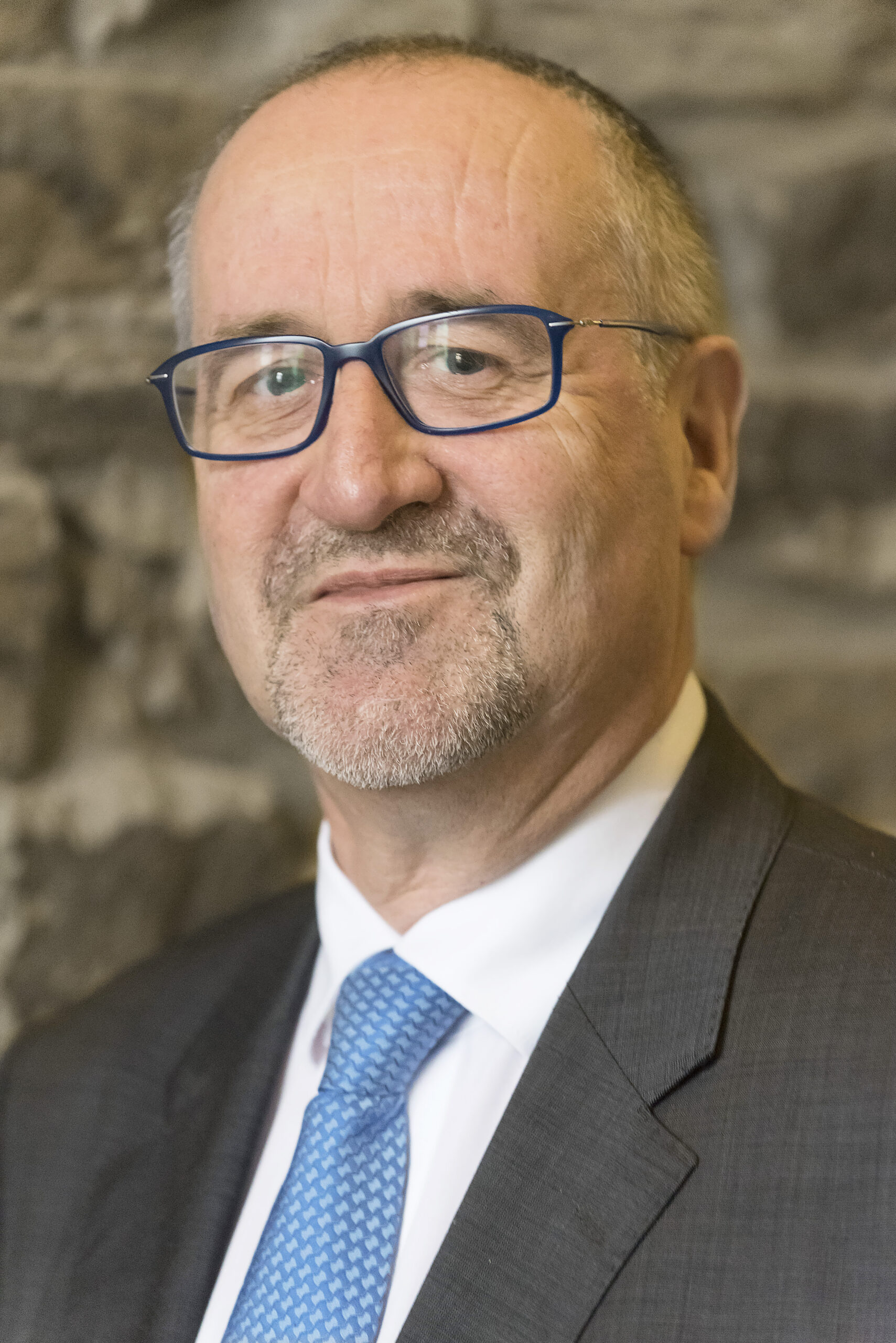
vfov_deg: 15.8
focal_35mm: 130
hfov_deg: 10.6
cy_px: 672
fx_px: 4848
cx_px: 448
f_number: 4
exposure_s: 1/125
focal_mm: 130
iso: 9000
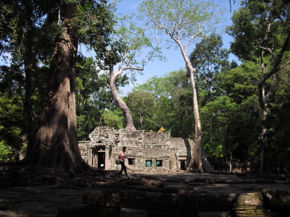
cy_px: 108
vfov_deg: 39.7
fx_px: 302
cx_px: 145
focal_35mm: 36
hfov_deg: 51.4
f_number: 7.8
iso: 100
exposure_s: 1/160
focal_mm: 6.3
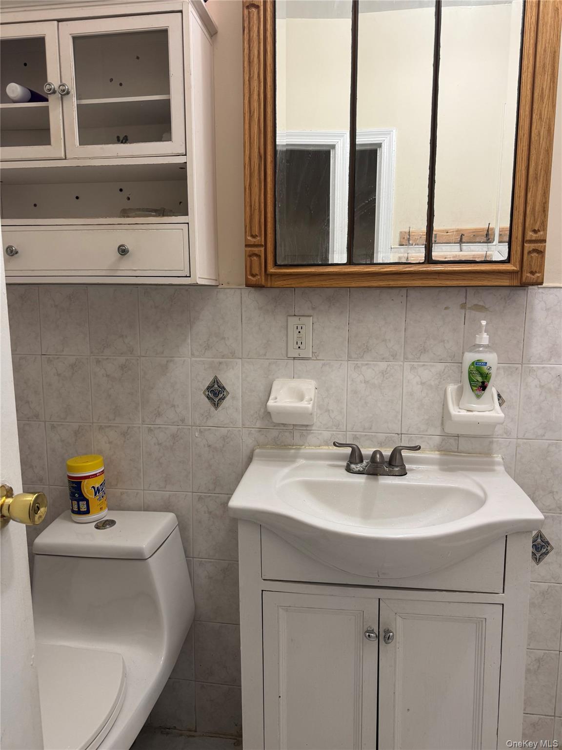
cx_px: 281
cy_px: 375
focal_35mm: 24
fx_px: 520
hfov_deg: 56.8
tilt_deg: -9.1
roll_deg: +1.7
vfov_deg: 71.6
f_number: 1.78
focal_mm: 6.76
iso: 125
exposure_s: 1/60
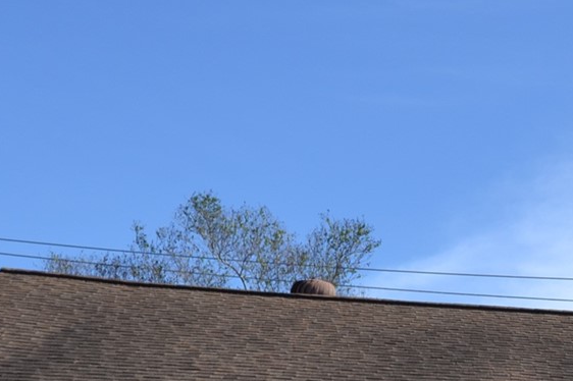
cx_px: 986
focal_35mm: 116
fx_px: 1845
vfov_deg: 11.2
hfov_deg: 15.5
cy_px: 606
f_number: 7.1
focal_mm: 20
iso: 100
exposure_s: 1/200
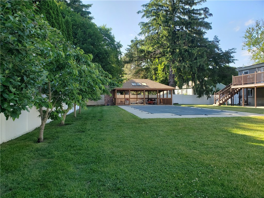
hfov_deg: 67.3
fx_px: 198
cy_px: 99
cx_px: 132
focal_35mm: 26
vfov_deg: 53.1
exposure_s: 1/359
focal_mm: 4.3
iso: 50
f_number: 2.4
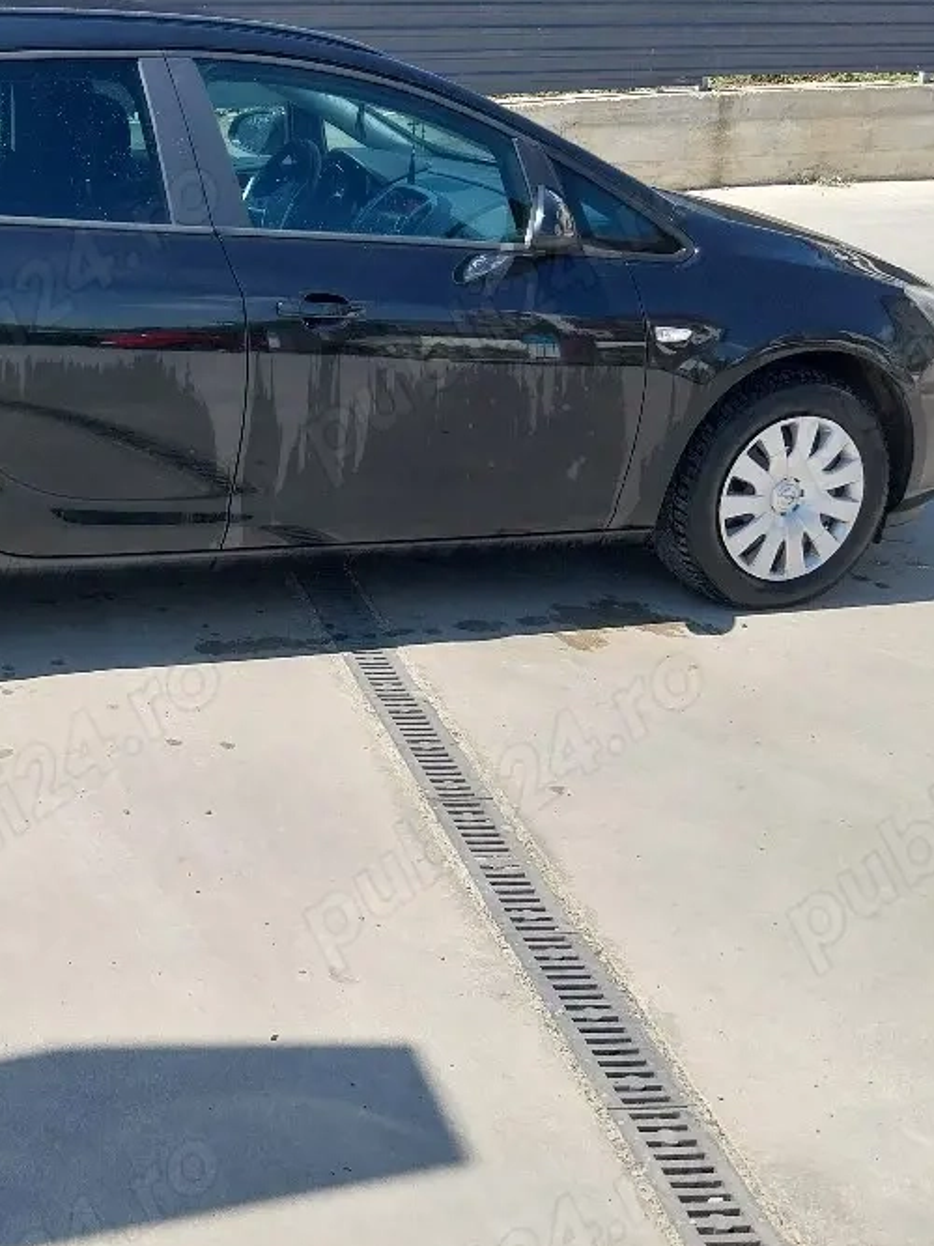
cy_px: 389
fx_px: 1871
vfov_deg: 36.3
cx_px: 142
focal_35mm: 52
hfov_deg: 27.3
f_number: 1.8
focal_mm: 4
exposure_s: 1/714
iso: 25
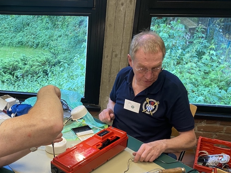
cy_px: 118
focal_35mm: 41
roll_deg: +1.6
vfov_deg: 34.8
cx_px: 56
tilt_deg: -29.4
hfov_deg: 44.1
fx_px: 274
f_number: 1.8
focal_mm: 4.25
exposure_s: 1/50
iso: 64
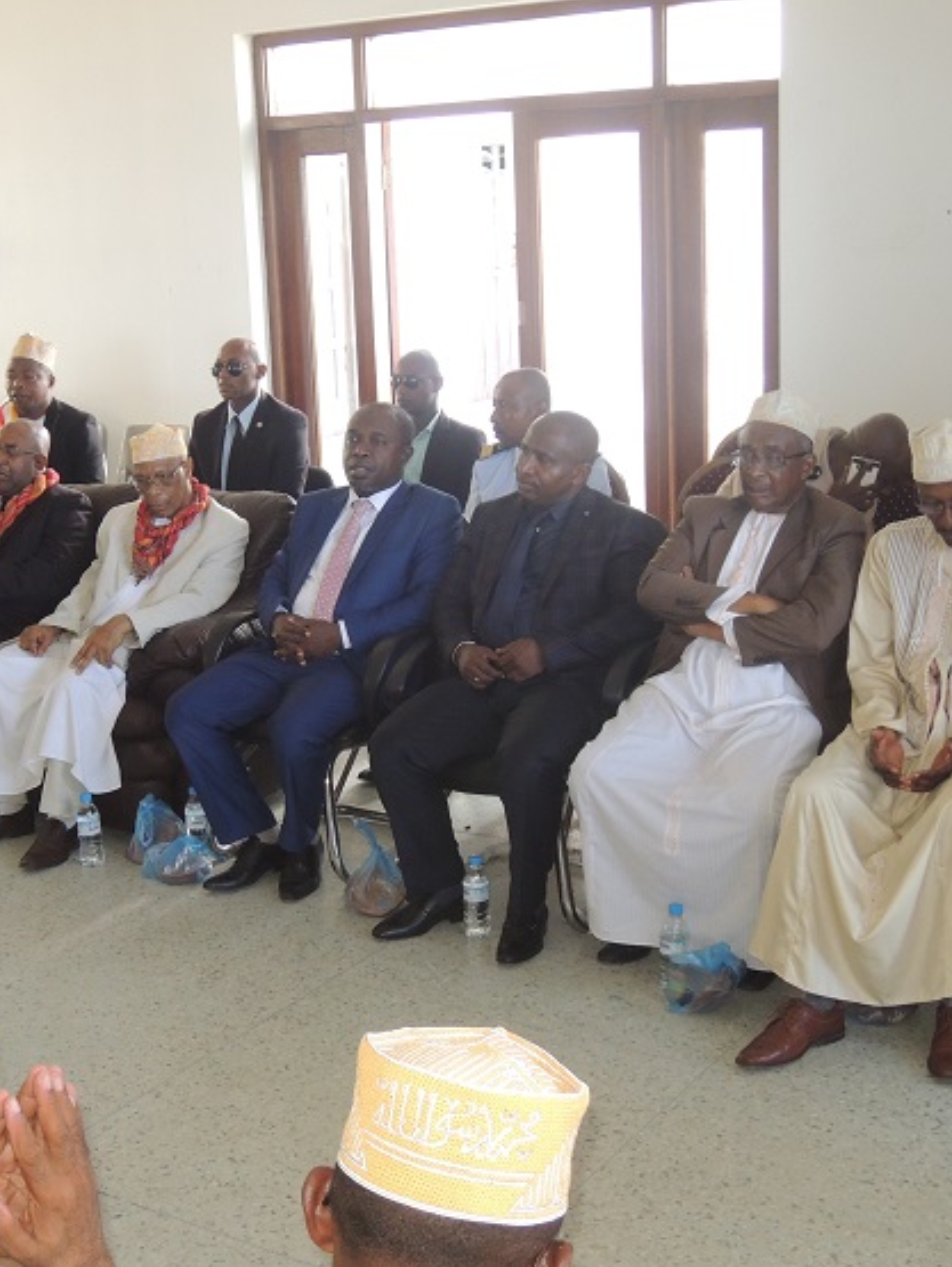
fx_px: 1978
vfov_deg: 35.5
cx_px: 283
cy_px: 632
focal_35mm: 54
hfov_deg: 26.8
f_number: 3.3
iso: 360
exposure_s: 1/30
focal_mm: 7.2
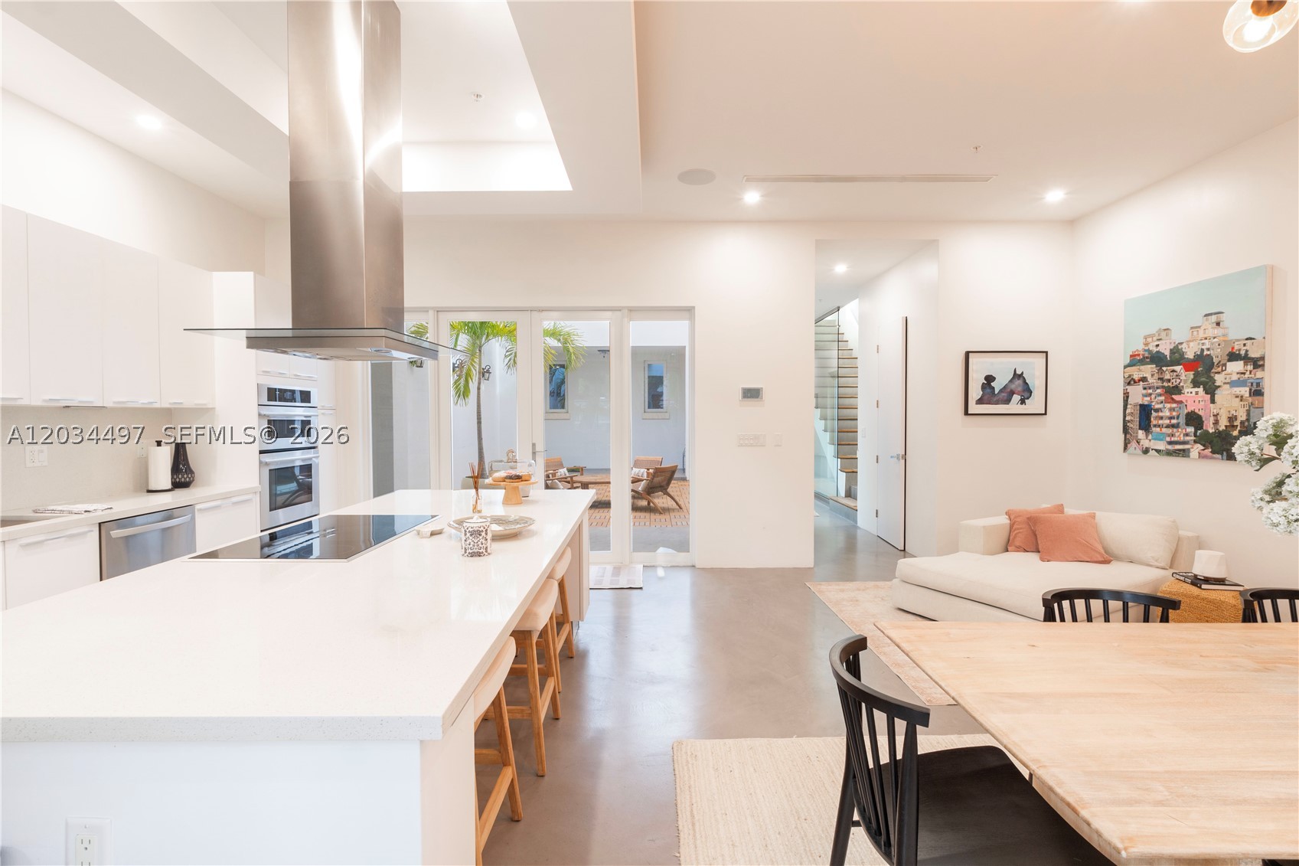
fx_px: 595
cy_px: 433
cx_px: 650
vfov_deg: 72.0
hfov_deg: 95.0
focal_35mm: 16
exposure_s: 1/2.5
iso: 250
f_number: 8
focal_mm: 11
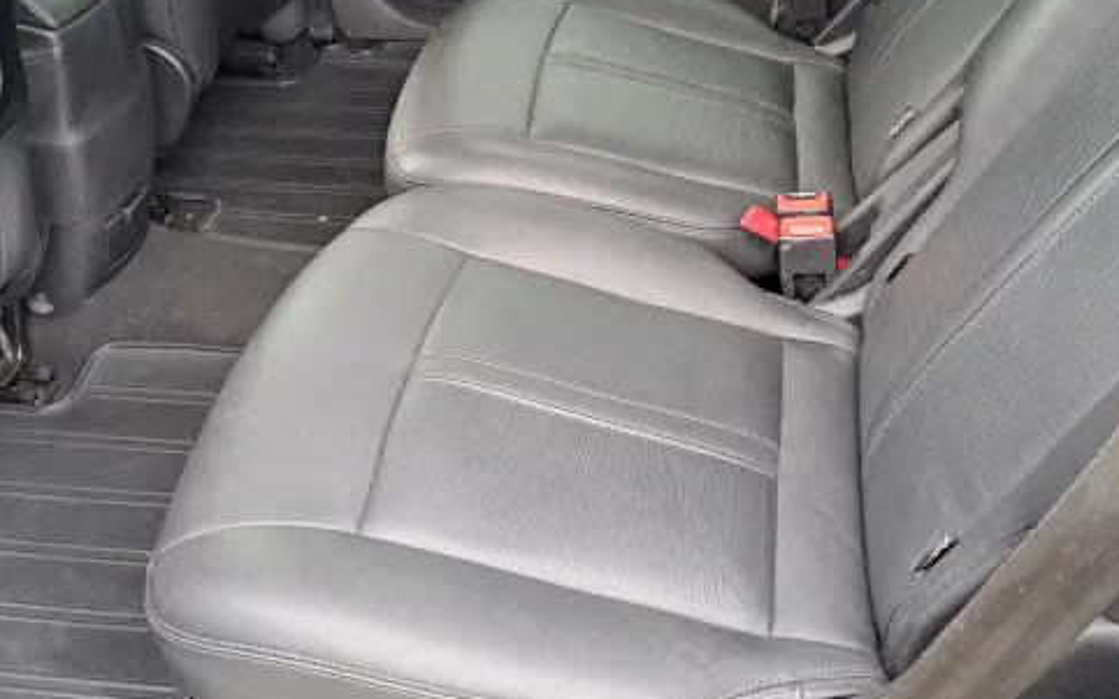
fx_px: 1159
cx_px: 592
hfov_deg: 51.5
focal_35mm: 38
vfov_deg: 33.1
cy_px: 195
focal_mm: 4
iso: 400
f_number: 1.8
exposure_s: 1/50
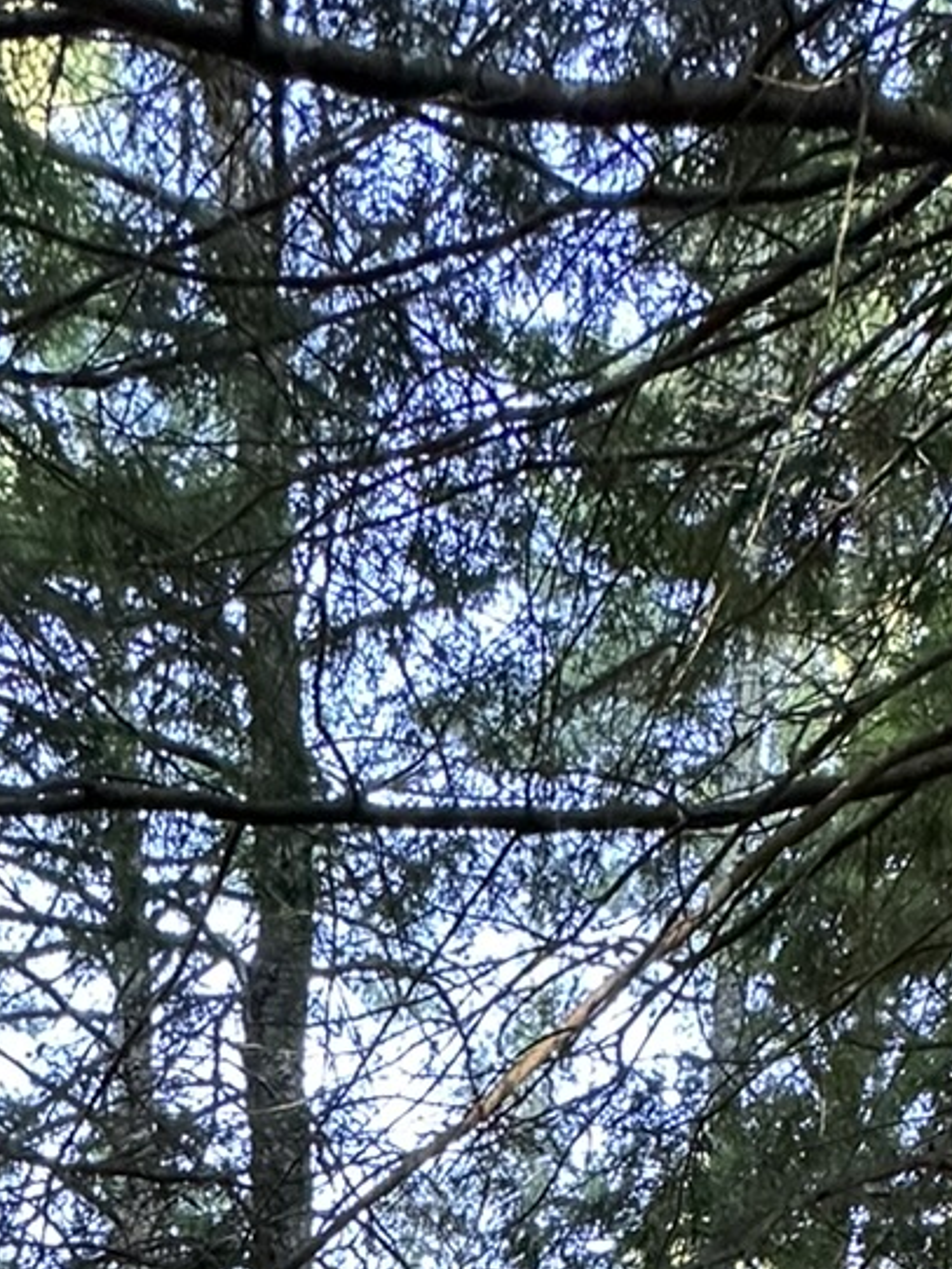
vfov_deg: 21.3
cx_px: 387
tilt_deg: -2.0
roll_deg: -3.3
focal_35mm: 53
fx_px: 1943
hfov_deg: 27.5
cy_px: 2350
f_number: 2.2
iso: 320
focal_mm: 2.22
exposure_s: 1/68
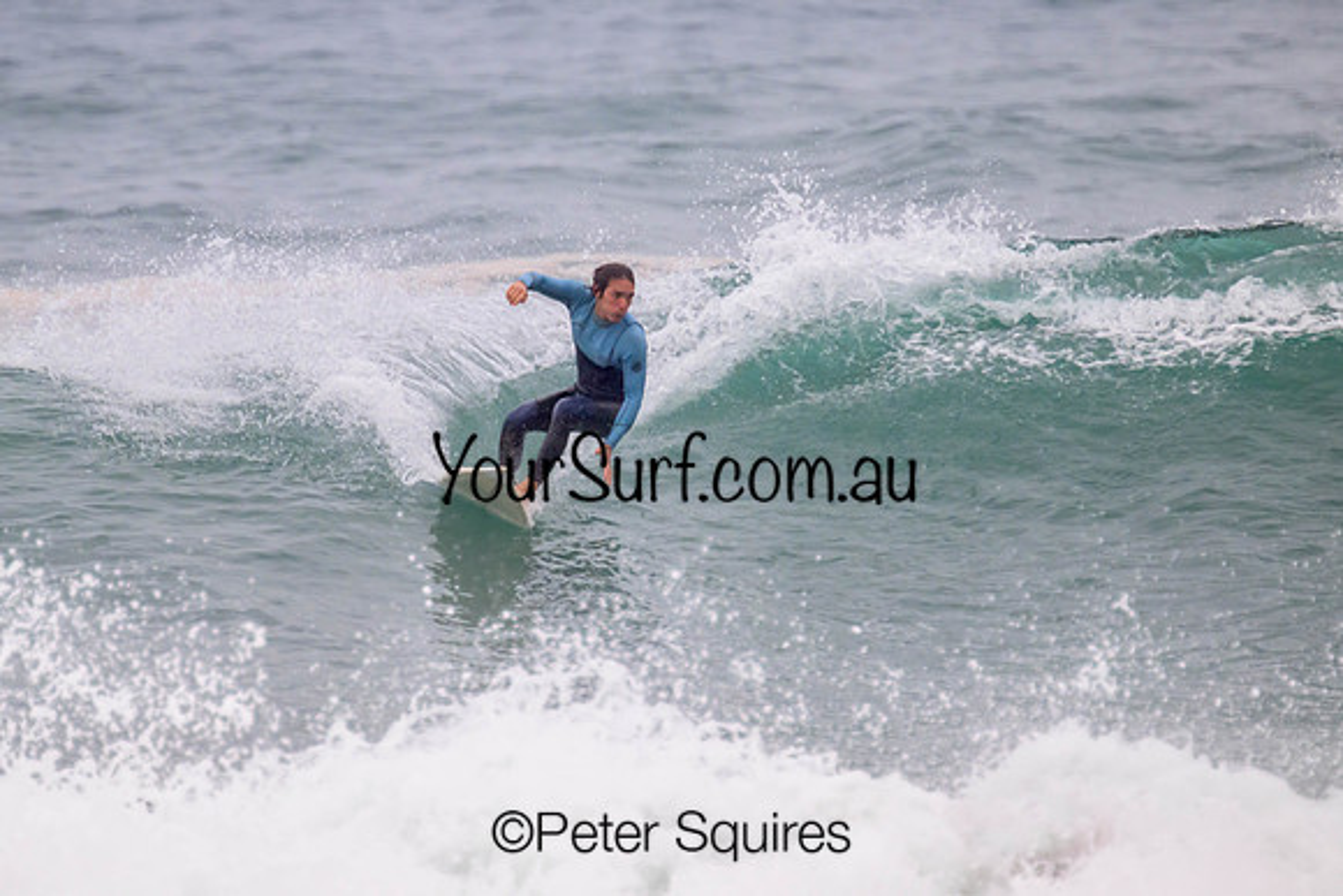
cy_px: 363
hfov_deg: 2.2
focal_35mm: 952
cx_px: 617
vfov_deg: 1.4
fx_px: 35520
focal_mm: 800
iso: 1400
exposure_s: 1/2000
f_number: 11
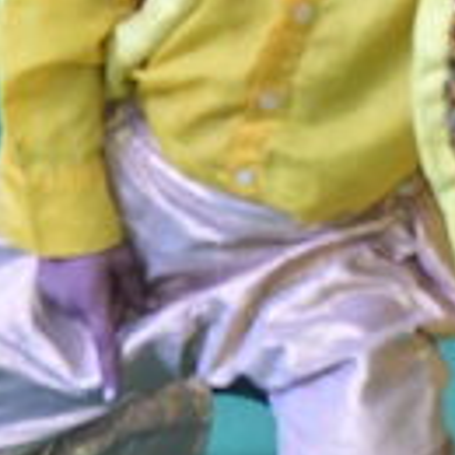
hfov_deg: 2.6
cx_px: 796
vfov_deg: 2.6
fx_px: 9874
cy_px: 2
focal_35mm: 664
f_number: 5
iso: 2000
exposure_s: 1/250
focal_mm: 120
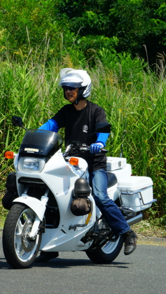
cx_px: 6
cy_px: 147
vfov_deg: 5.8
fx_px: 2924
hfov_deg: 3.2
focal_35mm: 374
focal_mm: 237
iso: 640
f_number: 19
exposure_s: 1/250
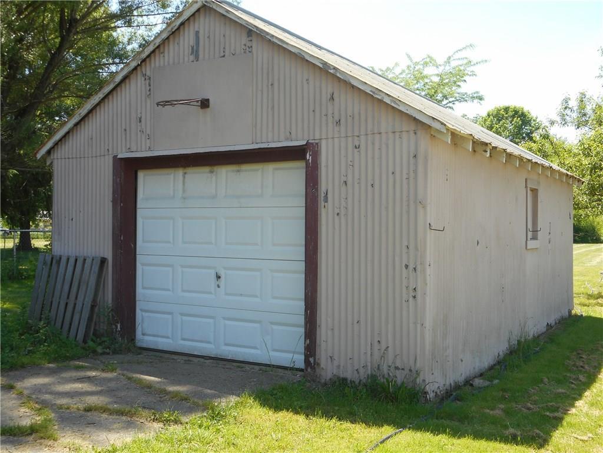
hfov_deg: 47.9
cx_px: 302
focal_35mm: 39
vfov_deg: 36.8
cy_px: 226
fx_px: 679
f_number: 4.5
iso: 80
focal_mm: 6.9
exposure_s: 1/125
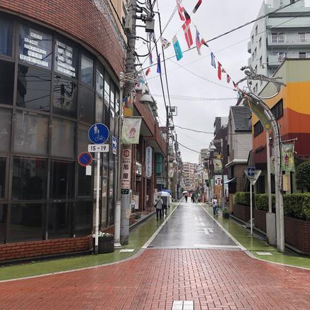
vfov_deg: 48.4
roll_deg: +1.1
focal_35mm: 34
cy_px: 153
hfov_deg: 48.3
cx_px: 177
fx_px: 344
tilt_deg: +5.8
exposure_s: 1/607
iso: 20
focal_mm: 3.99
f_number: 1.8
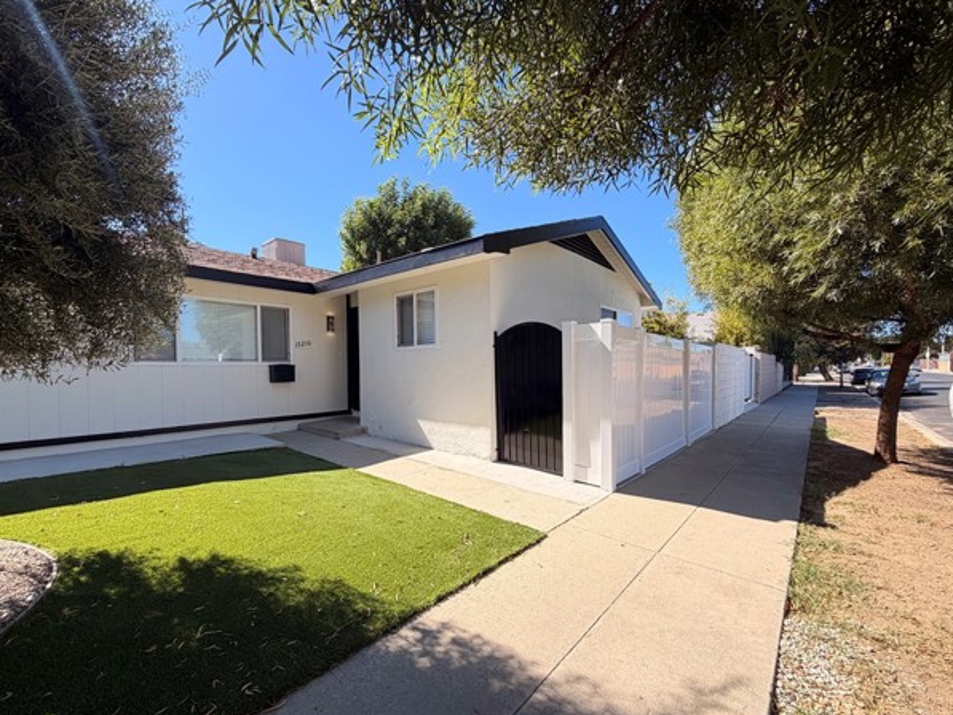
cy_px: 378
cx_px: 466
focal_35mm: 15
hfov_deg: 98.1
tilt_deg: -1.5
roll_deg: +0.9
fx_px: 413
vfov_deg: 81.7
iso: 40
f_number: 2.2
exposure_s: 1/770
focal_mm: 2.22
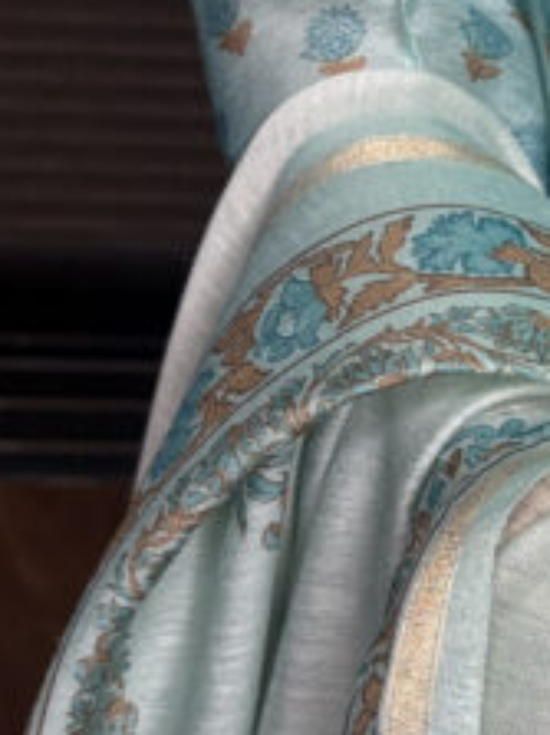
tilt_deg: -17.7
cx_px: 978
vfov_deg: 18.1
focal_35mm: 109
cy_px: 354
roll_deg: -5.0
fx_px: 2311
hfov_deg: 12.4
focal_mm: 5.96
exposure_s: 1/100
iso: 100
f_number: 1.6
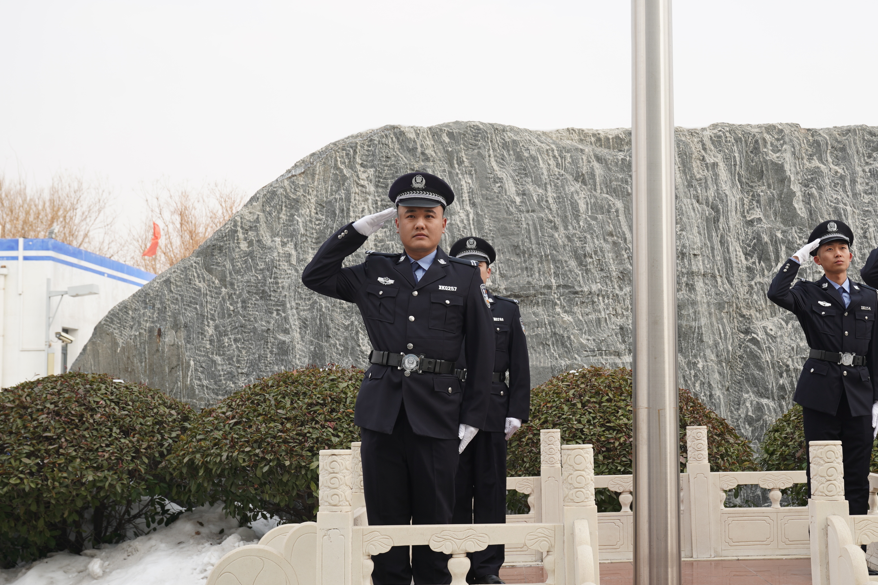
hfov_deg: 40.8
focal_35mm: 48
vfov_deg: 28.1
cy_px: 288
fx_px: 1171
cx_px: 549
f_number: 5.6
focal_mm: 38
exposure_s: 1/125
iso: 100
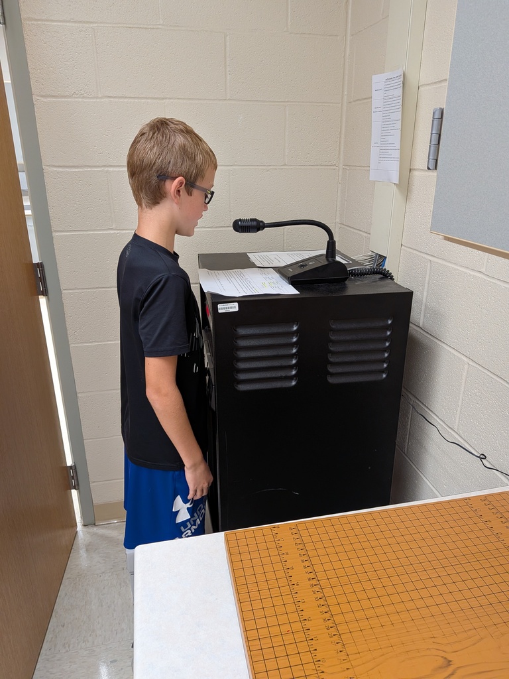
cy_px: 340
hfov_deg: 56.8
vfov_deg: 71.6
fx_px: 471
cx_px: 254
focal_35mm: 24
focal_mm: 4.53
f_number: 1.7
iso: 253
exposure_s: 1/120
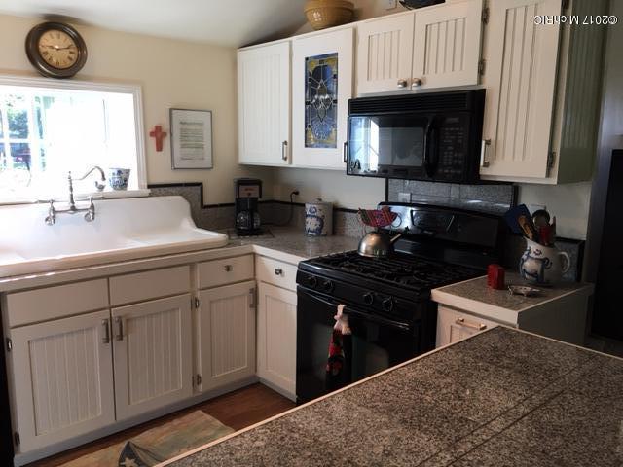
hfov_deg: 61.7
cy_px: 234
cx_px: 312
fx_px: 522
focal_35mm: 29
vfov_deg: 48.2
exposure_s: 1/30
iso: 32
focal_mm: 4.15
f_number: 2.2
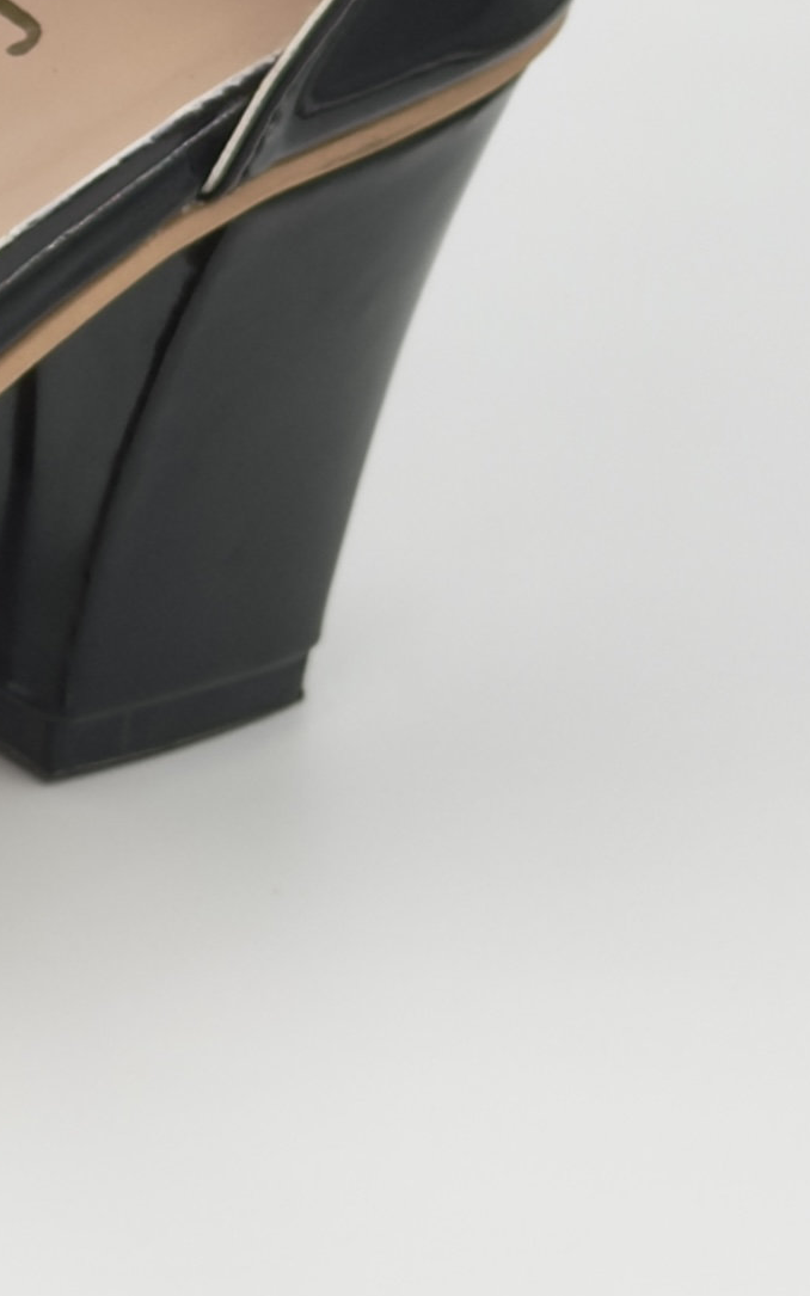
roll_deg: +0.9
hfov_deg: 6.7
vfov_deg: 11.1
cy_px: 301
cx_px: -753
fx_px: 6676
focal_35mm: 189
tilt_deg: -25.7
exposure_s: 1/1608
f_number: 1.78
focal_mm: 6.76
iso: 64
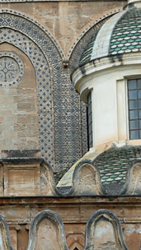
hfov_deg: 4.0
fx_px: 2028
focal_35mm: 305
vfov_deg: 7.1
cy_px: 97
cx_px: 18
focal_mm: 95
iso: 200
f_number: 5.3
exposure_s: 1/400
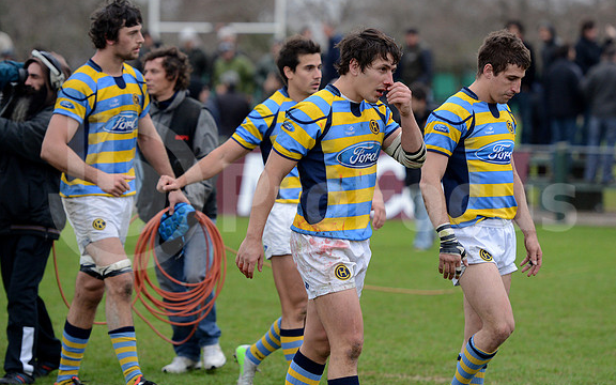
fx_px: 2669
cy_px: 195
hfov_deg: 13.2
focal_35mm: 159
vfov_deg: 8.2
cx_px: 309
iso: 1600
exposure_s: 1/400
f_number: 2.8
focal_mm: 155
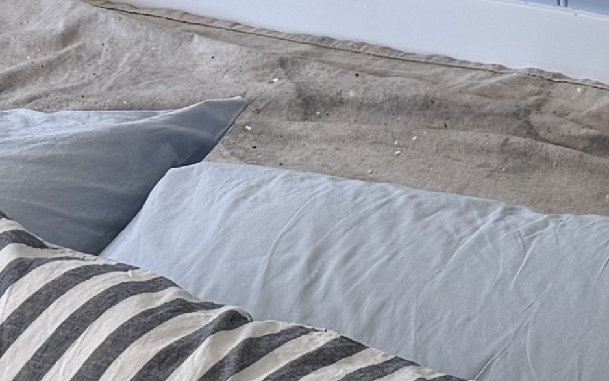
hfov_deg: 12.5
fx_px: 2572
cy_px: -729
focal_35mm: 155
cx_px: 1035
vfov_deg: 7.5
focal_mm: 6.76
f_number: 1.78
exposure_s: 1/204
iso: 64
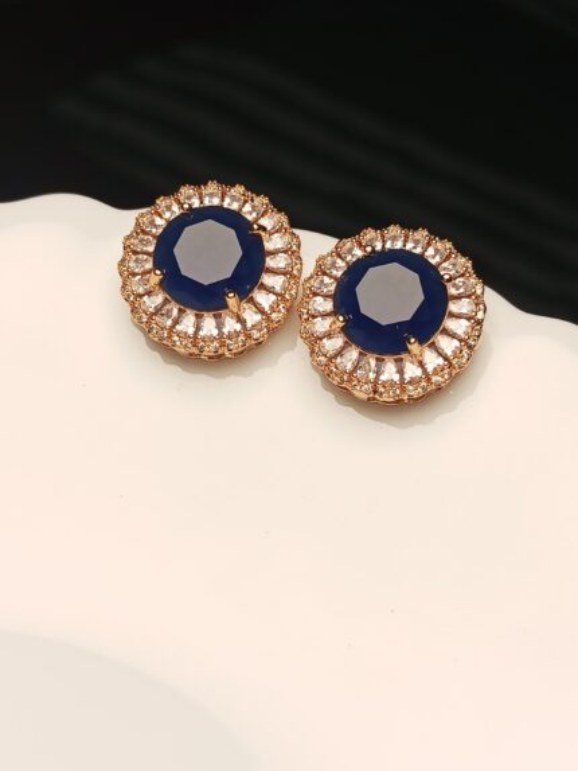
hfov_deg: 27.0
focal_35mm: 54
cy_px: 386
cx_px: 289
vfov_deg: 35.5
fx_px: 1202
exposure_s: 1/187
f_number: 1.8
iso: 50
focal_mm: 3.98
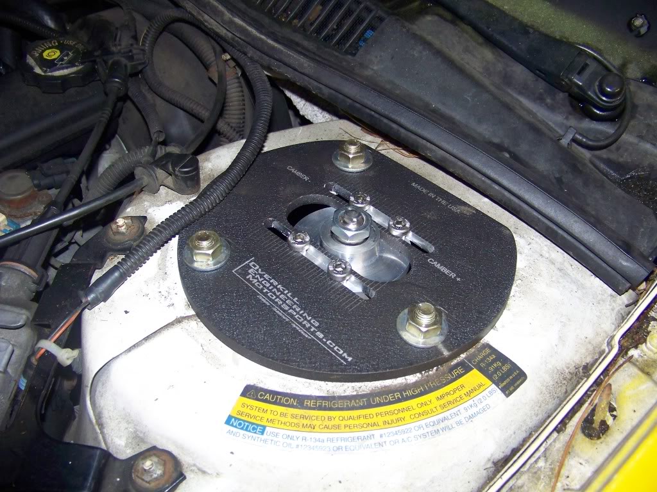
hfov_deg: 51.4
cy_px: 246
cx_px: 328
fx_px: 683
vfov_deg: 39.7
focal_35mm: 36
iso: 200
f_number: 2.8
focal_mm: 5.85
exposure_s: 1/30
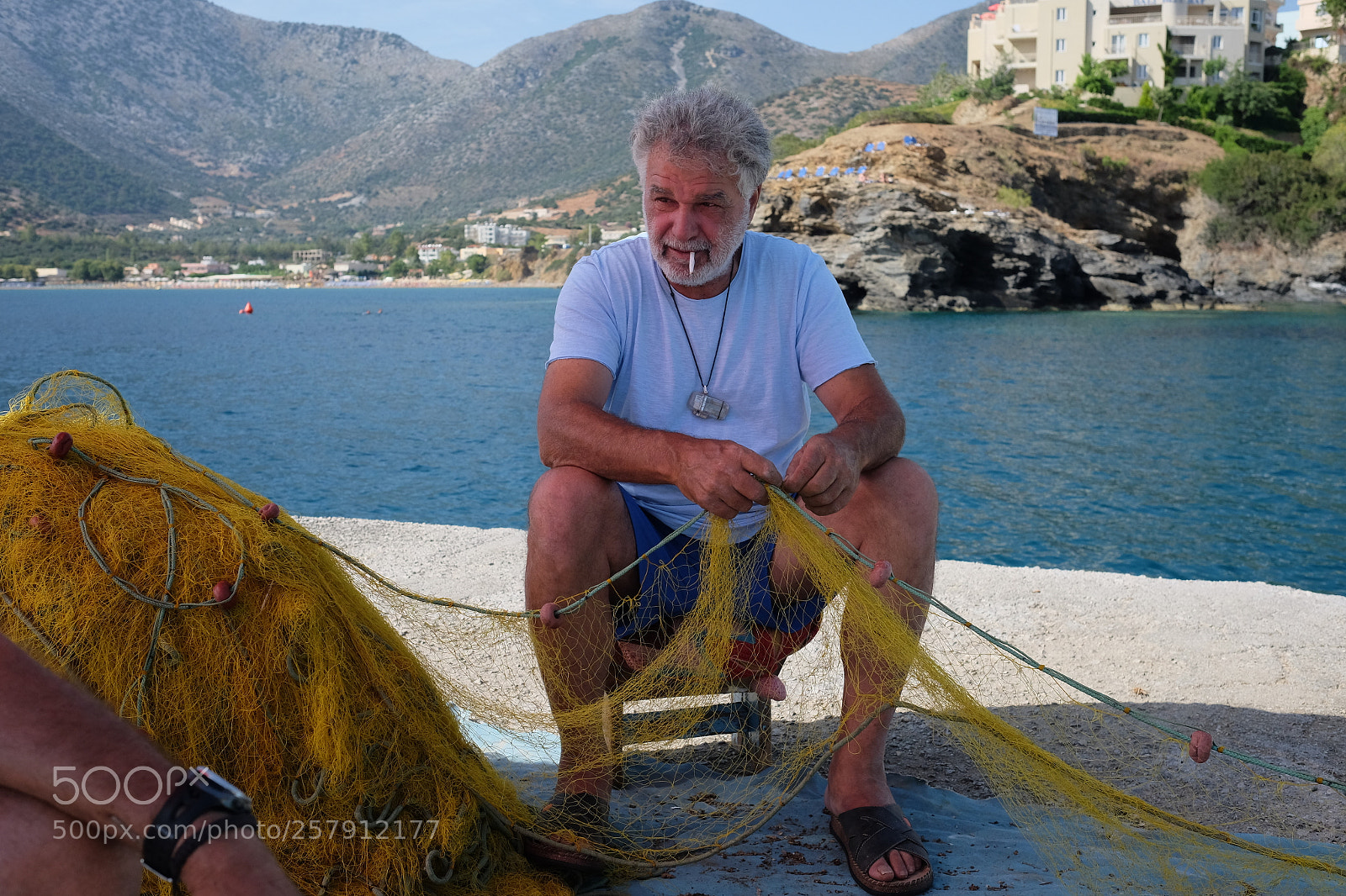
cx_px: 673
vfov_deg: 37.8
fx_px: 1308
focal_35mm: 35
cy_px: 448
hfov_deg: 54.4
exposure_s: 1/600
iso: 800
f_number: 5
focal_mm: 23
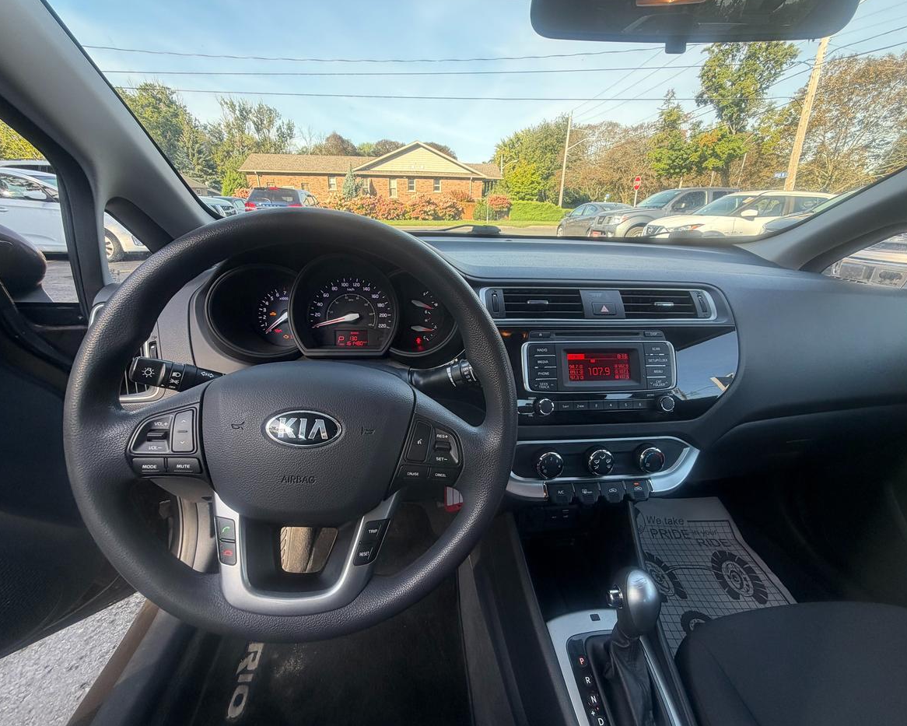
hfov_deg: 96.8
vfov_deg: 84.0
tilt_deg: -21.7
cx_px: 457
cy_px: 366
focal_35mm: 15
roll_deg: -1.1
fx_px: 403
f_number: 2.2
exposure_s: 1/121
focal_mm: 2.22
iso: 40
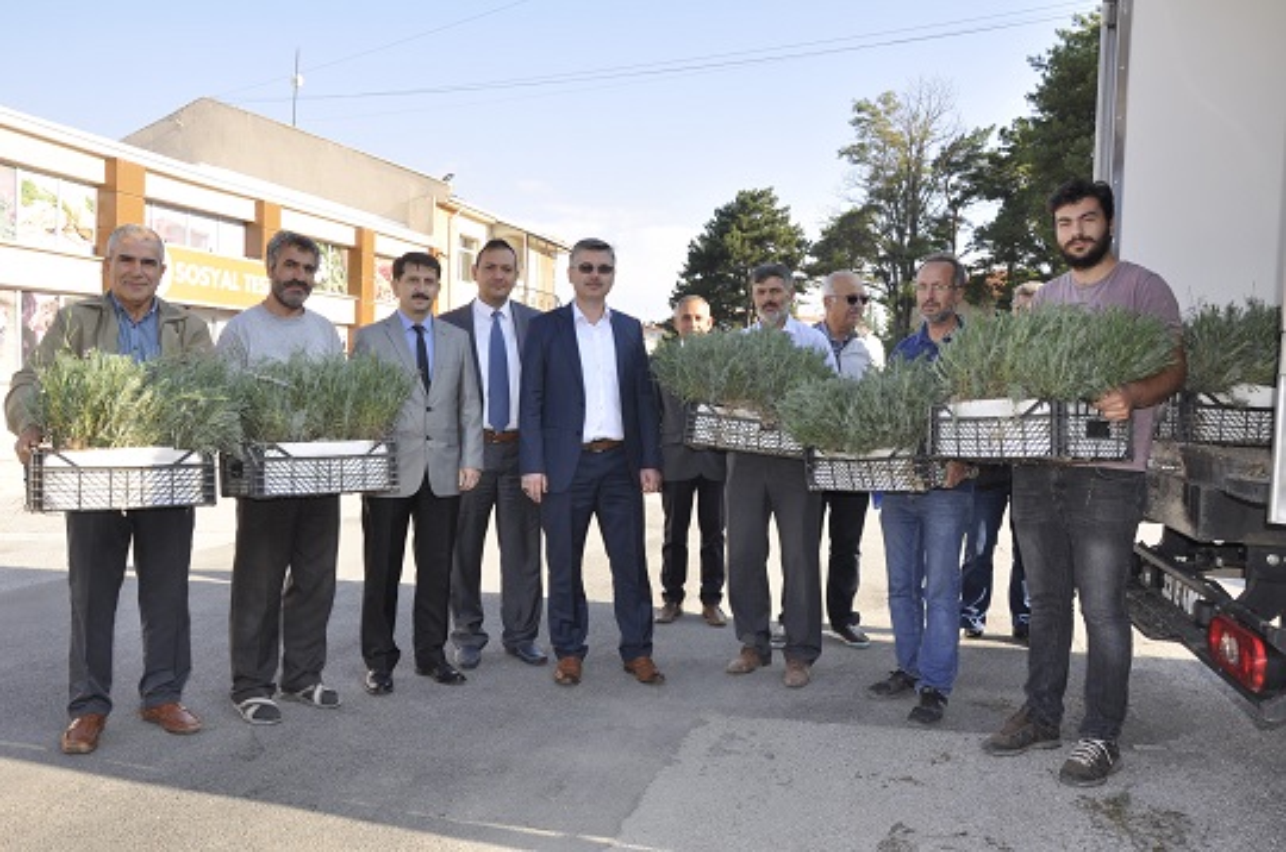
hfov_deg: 67.5
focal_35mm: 27
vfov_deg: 47.8
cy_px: 426
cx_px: 643
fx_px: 963
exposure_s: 1/200
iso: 200
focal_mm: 18
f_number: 8
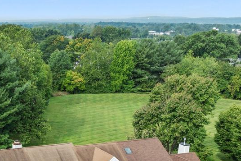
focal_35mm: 67
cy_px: 213
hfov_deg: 28.7
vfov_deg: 18.7
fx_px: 448
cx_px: 17
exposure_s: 1/1000
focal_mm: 12.29
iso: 110
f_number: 2.8
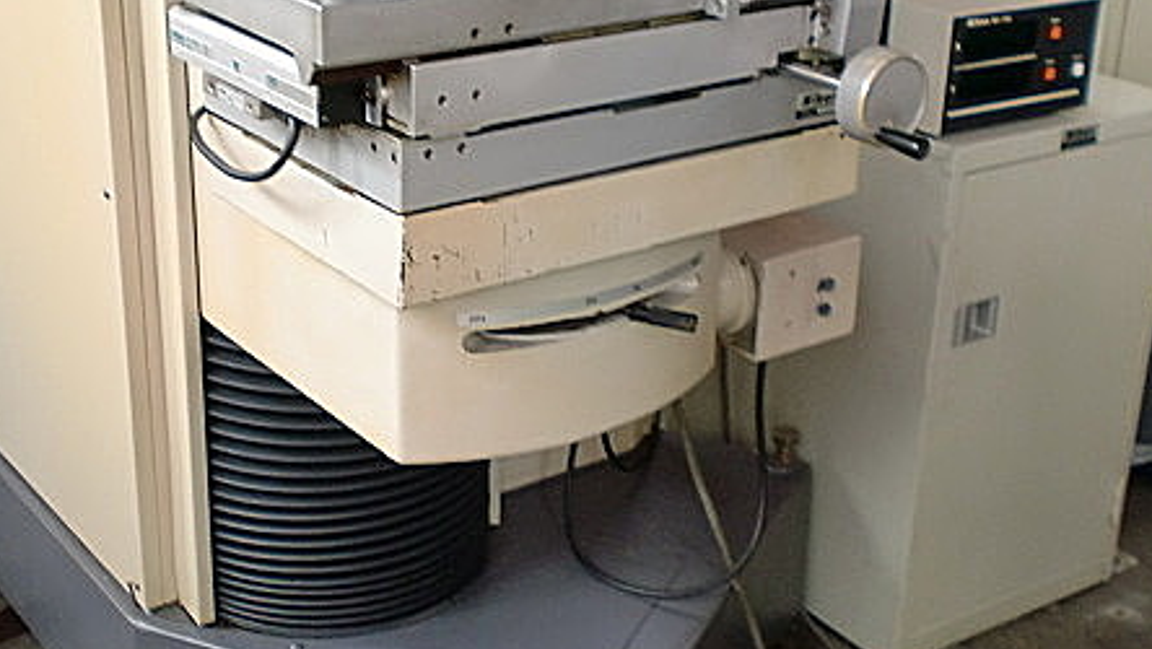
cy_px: 286
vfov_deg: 21.8
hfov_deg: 37.8
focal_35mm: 55
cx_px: 519
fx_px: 1680
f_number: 3.1
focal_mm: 6.3
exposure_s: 1/60
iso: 160
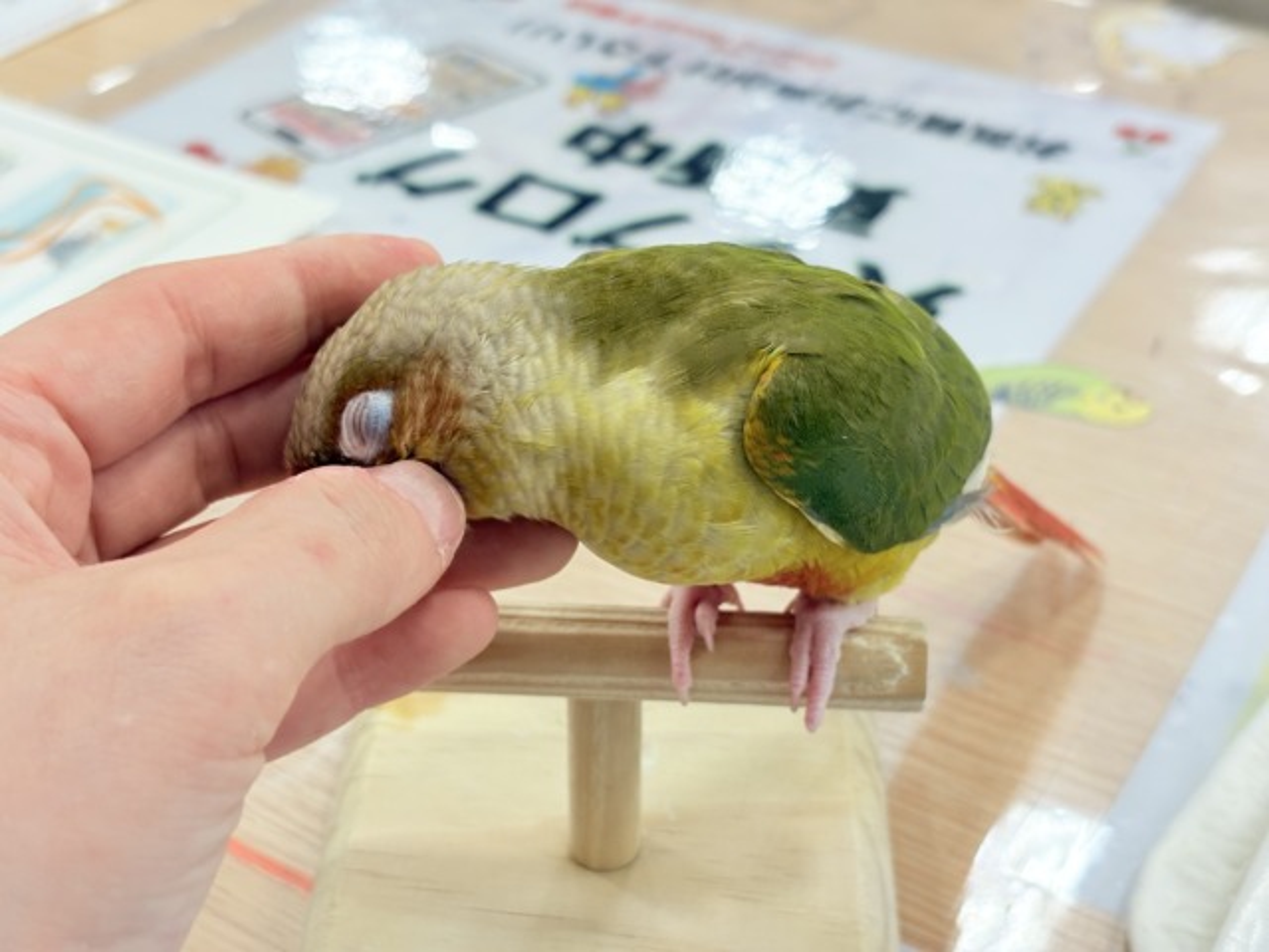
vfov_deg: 28.0
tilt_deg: -33.7
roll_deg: -0.6
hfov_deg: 36.8
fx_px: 1906
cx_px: 634
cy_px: 476
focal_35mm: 52
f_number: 1.6
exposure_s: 1/100
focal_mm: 5.96
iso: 80
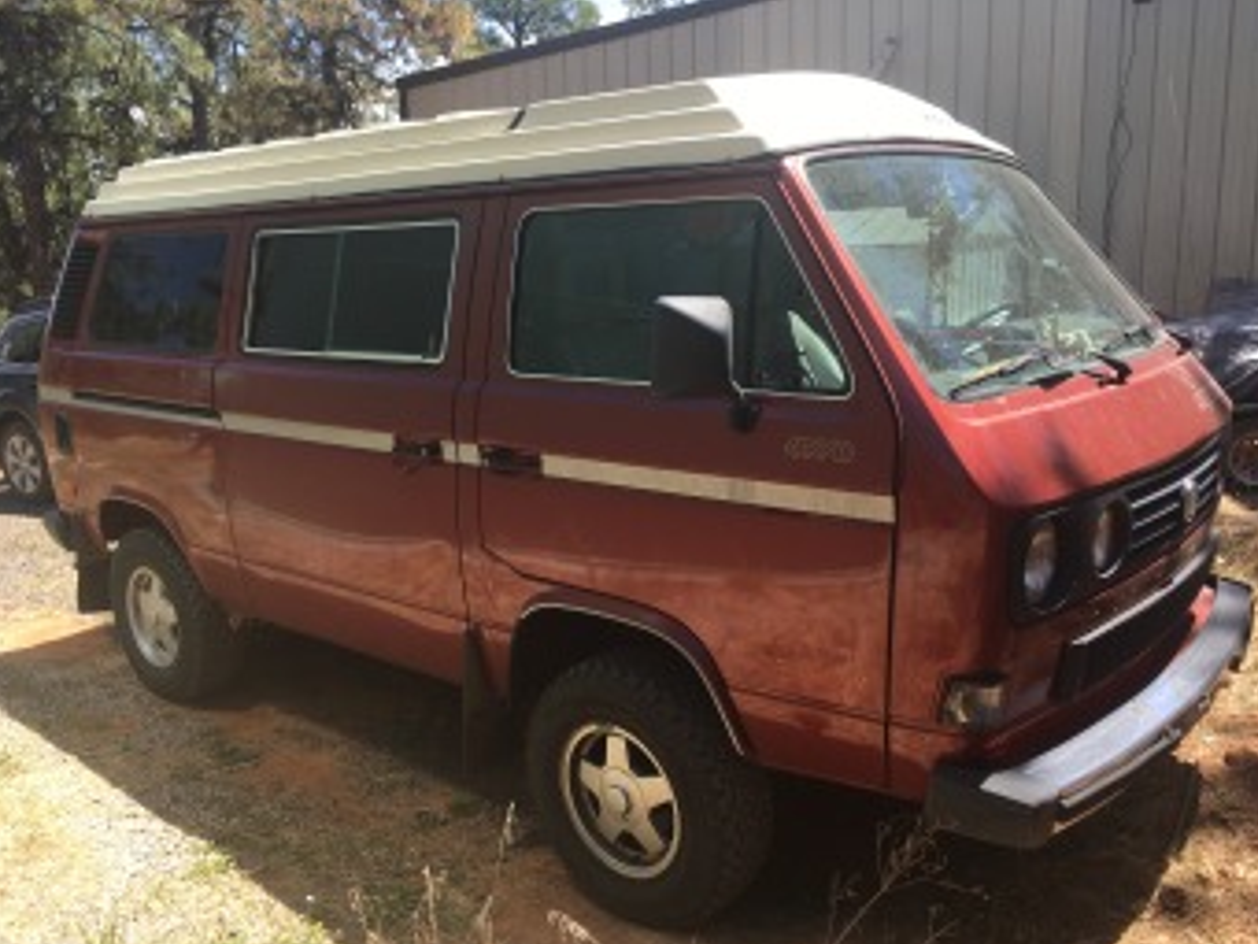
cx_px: 629
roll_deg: +1.5
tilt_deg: -11.1
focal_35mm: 30
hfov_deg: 60.0
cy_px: 485
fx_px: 1090
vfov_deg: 46.8
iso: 25
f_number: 2.2
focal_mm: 4.15
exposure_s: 1/434
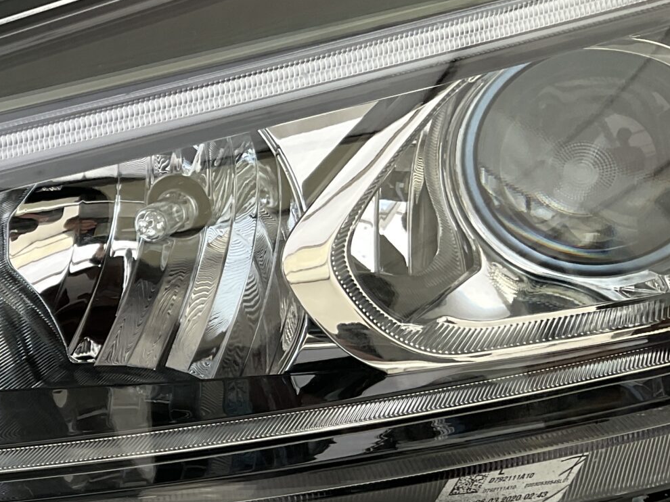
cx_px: -179
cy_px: 310
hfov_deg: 23.3
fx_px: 1451
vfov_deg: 19.6
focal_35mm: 75
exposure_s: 1/509
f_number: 1.8
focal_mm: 3
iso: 16
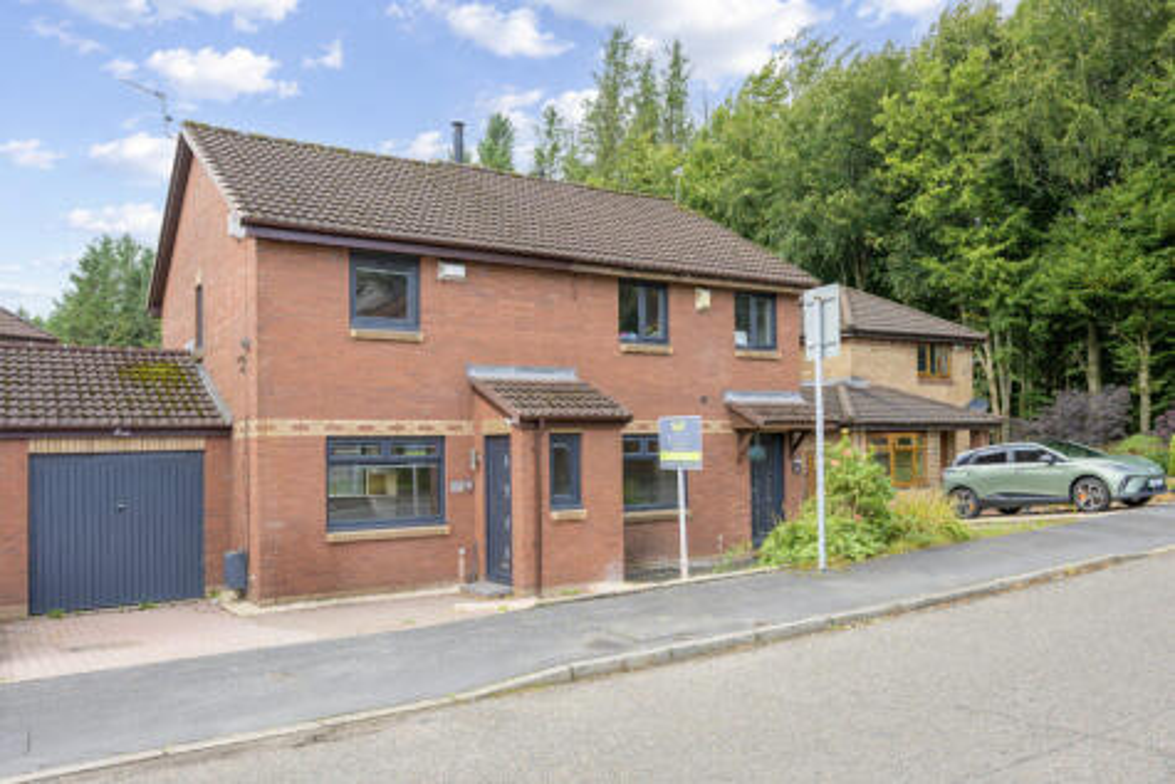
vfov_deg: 53.2
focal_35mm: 24
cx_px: 588
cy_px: 392
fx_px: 784
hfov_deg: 73.7
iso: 100
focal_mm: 24
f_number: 8
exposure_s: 1/80
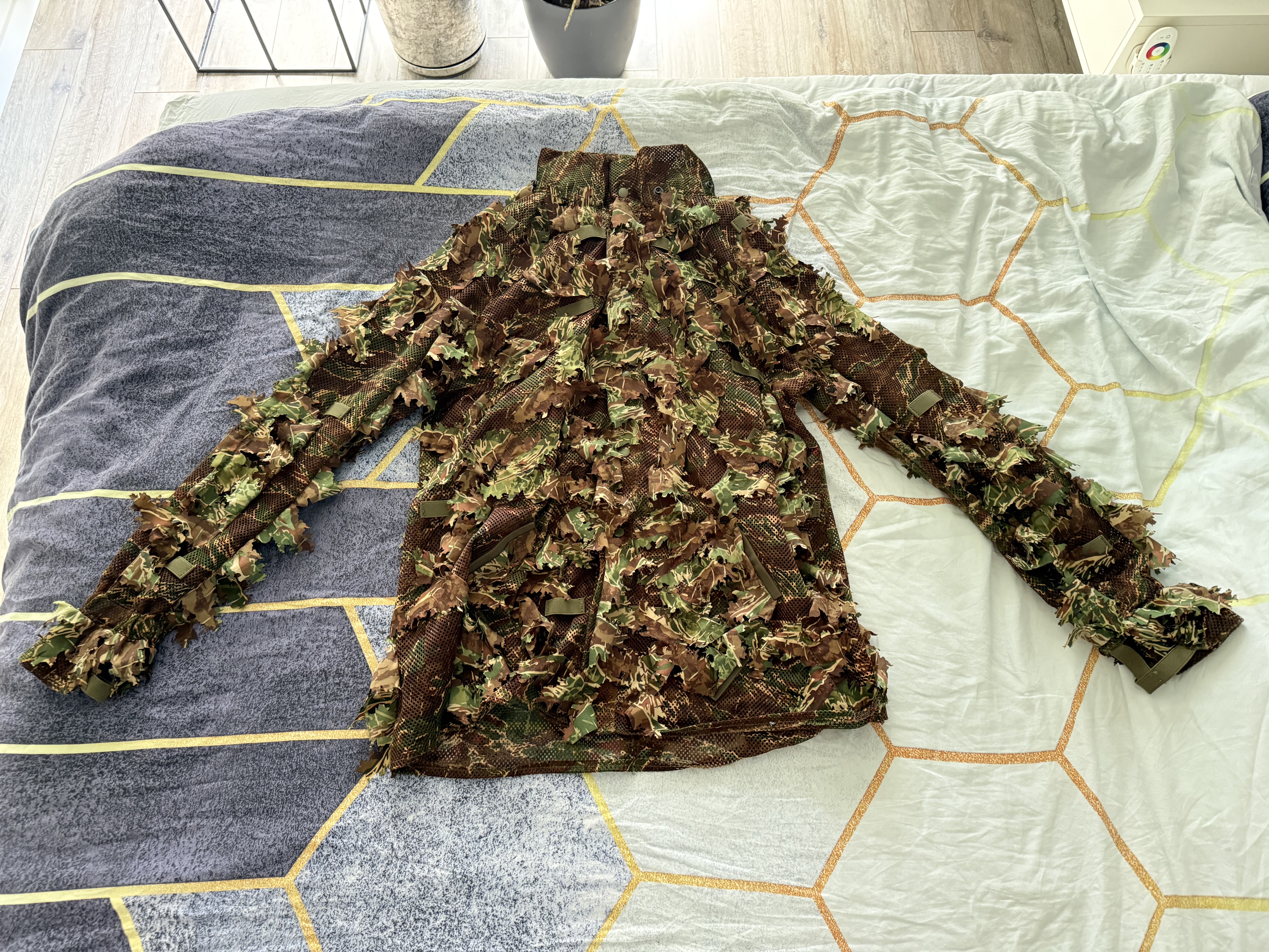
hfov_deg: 71.6
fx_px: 880
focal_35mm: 24
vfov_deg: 56.8
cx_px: 634
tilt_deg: -66.9
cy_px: 476
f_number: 1.78
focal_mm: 6.76
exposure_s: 1/40
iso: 1000
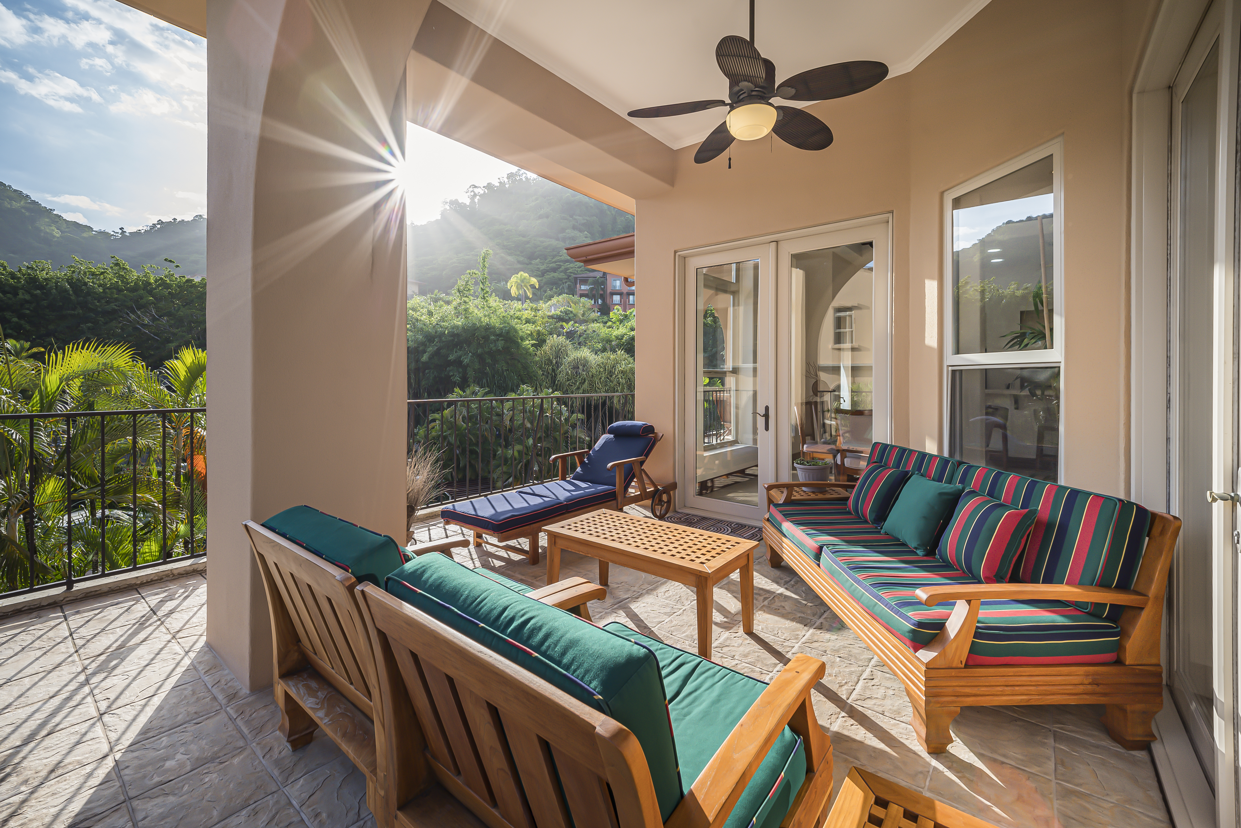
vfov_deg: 81.3
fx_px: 483
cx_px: 620
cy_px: 414
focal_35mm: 14
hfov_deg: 104.2
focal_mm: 14
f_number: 8
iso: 100
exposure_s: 1/80
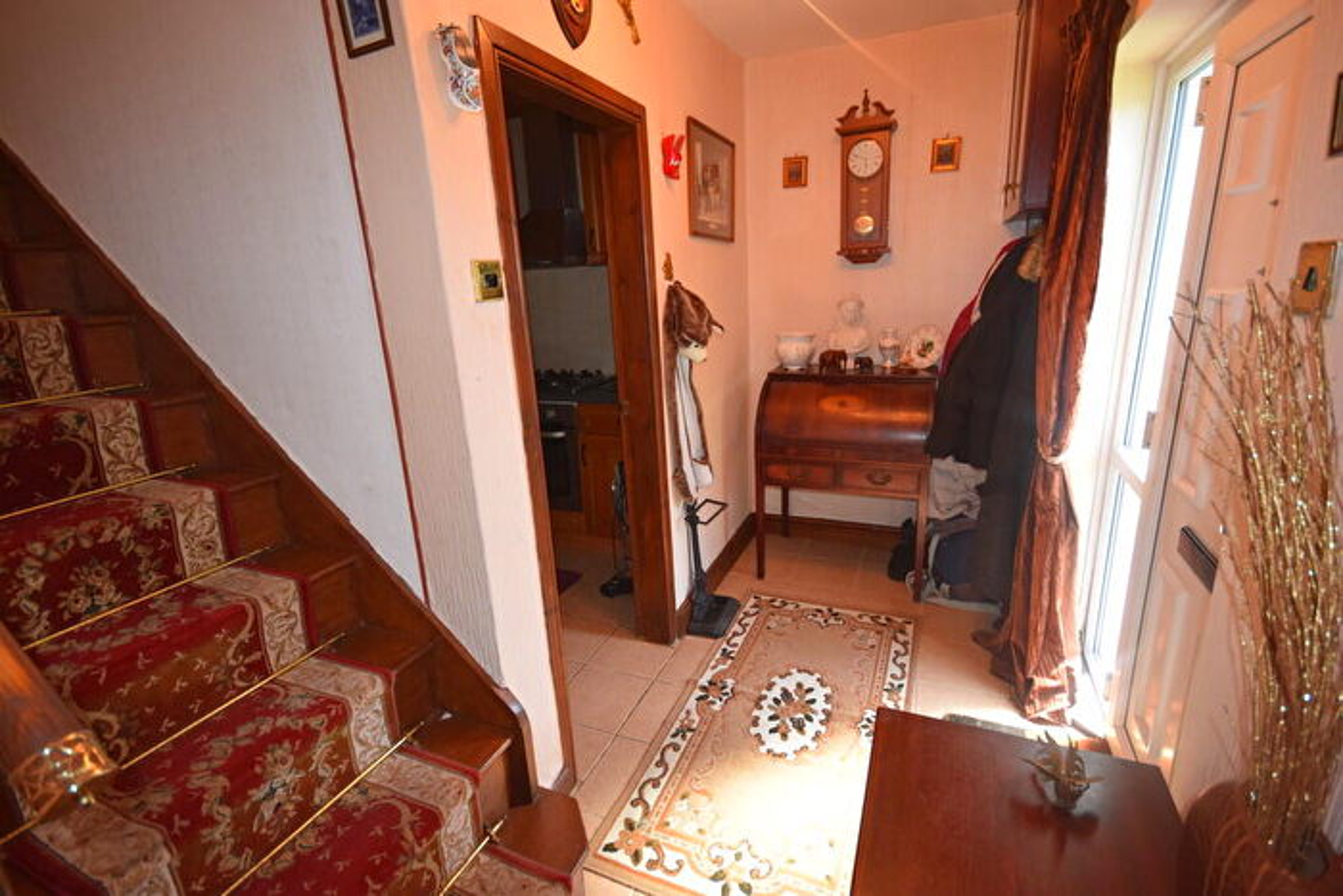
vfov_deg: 72.1
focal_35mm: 16
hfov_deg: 95.0
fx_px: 616
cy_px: 448
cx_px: 672
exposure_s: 1/100
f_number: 5
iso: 800
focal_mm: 11
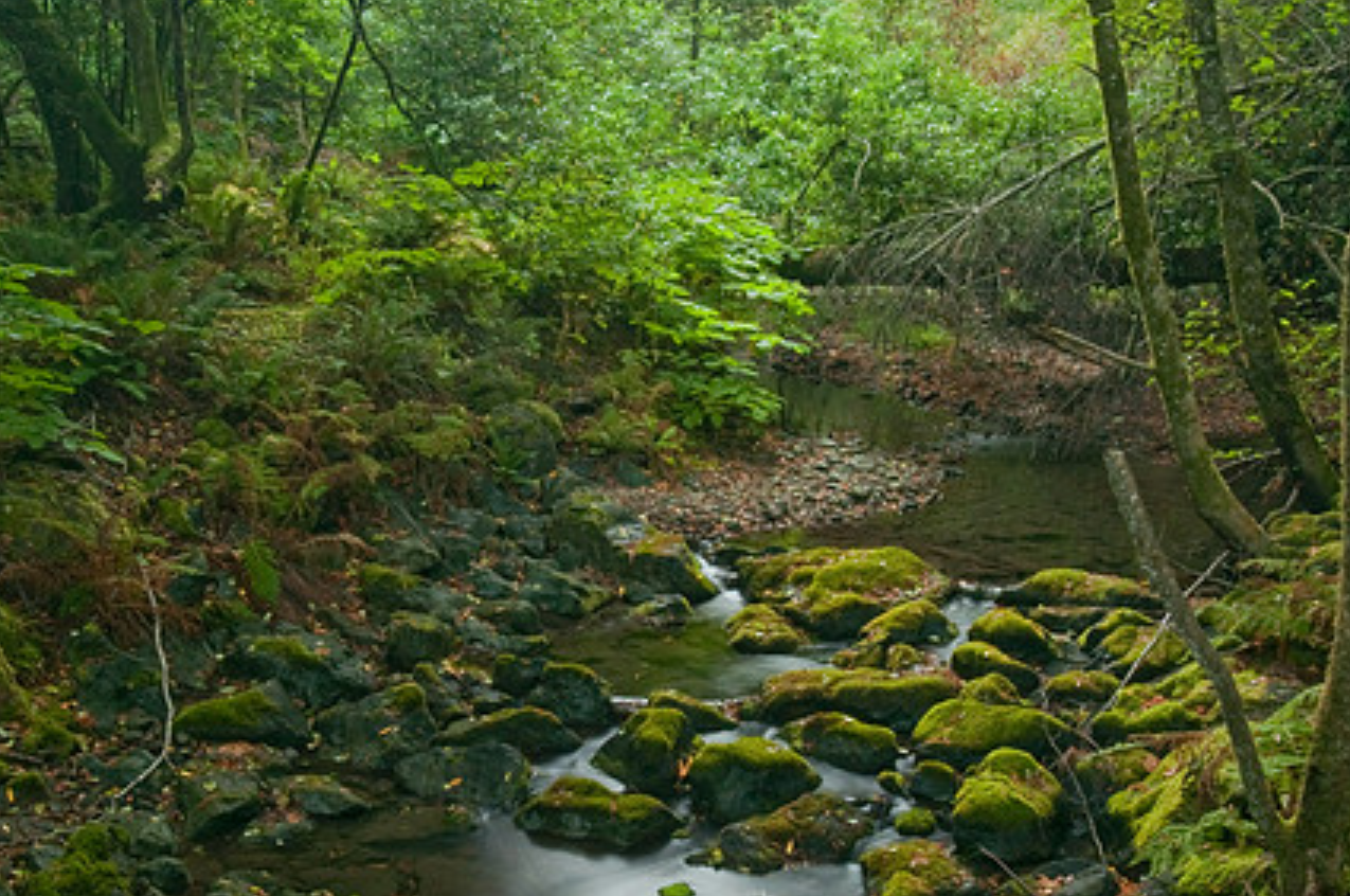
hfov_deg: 43.7
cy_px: 596
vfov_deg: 29.6
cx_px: 651
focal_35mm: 45
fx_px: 1685
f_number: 22
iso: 200
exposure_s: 8
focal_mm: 22
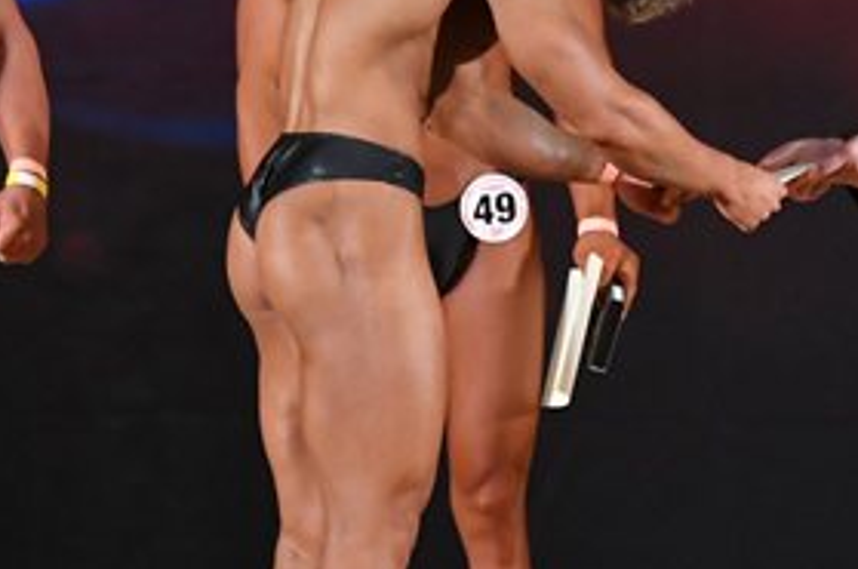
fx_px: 13371
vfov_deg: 2.4
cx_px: 835
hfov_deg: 3.7
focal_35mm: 562
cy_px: 268
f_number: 5.6
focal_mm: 135
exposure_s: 1/400
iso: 3200
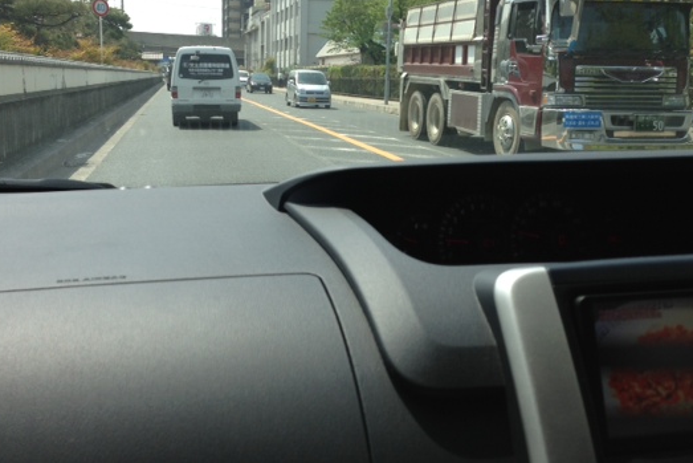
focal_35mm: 42
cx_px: 325
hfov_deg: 46.4
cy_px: 210
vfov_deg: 31.9
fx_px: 809
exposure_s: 1/786
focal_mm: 4.13
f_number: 2.4
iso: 50
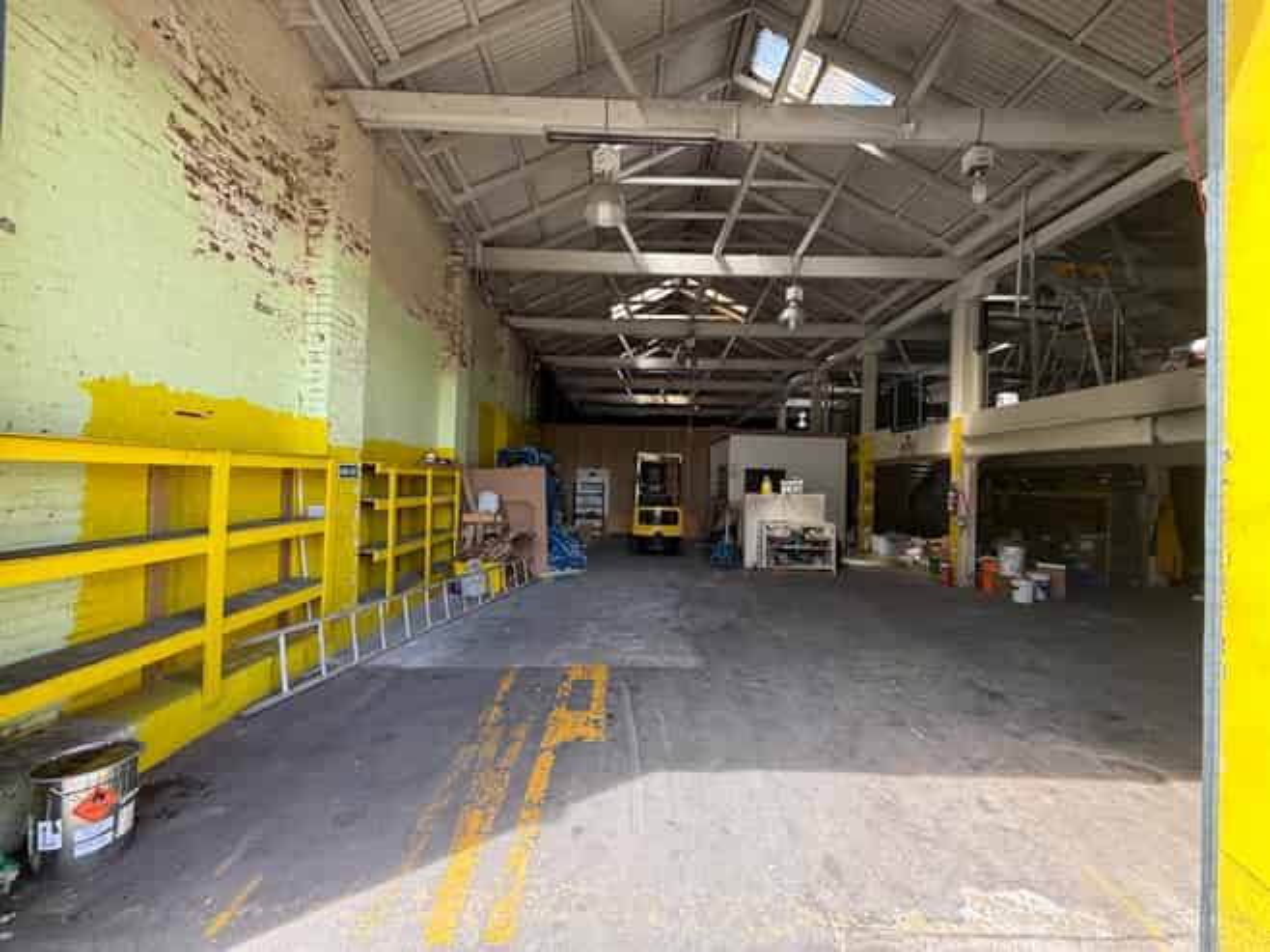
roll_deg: -2.5
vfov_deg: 85.6
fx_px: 513
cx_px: 635
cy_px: 476
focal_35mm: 14
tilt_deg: -0.2
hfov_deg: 102.1
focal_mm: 2.22
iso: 64
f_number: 2.2
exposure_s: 1/104
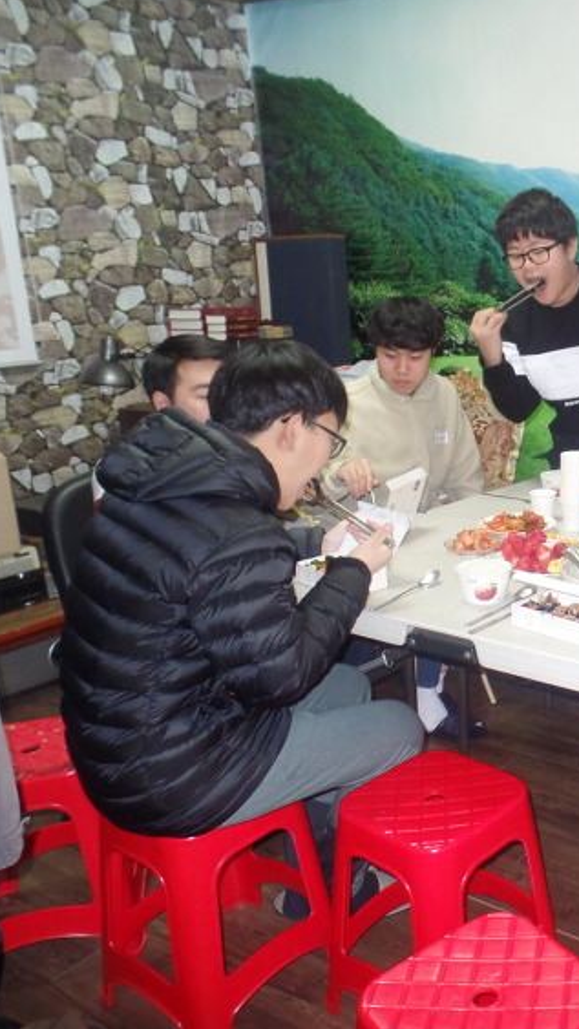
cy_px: 514
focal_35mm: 34
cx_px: 601
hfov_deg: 31.6
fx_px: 927
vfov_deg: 58.0
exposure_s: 1/30
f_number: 2.8
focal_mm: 4.1
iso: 320
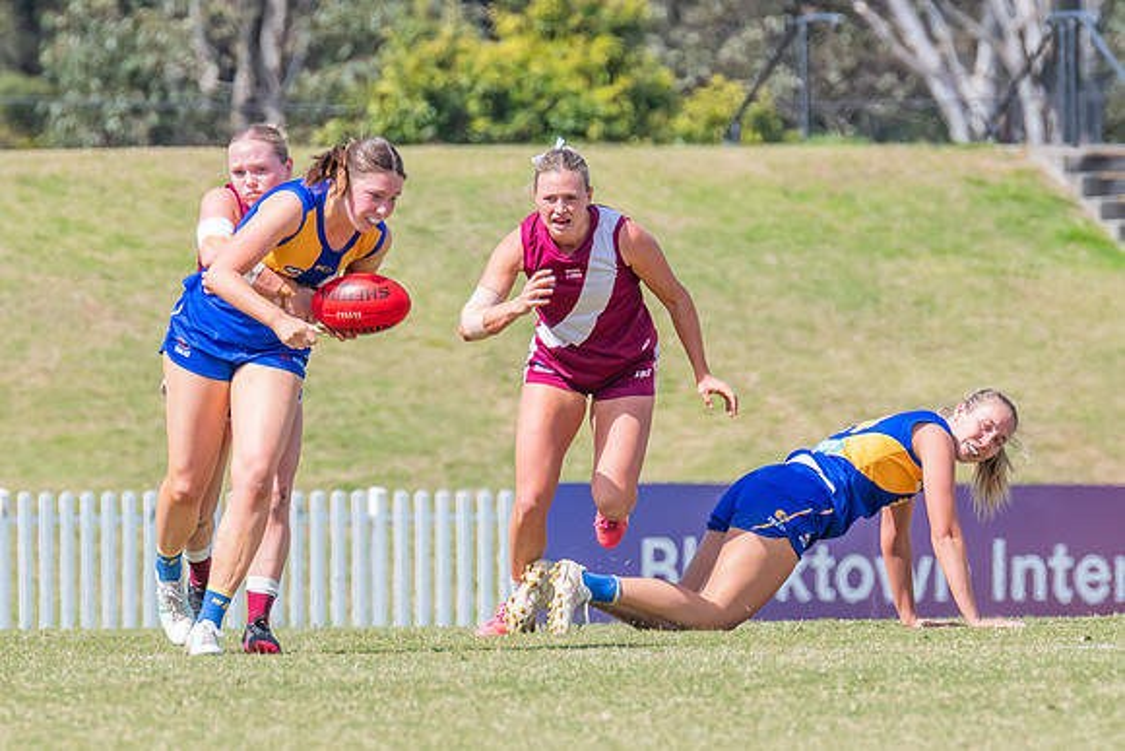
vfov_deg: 1.7
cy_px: 336
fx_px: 25063
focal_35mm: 802
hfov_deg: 2.6
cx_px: 425
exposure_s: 1/1250
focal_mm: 420
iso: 800
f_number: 9
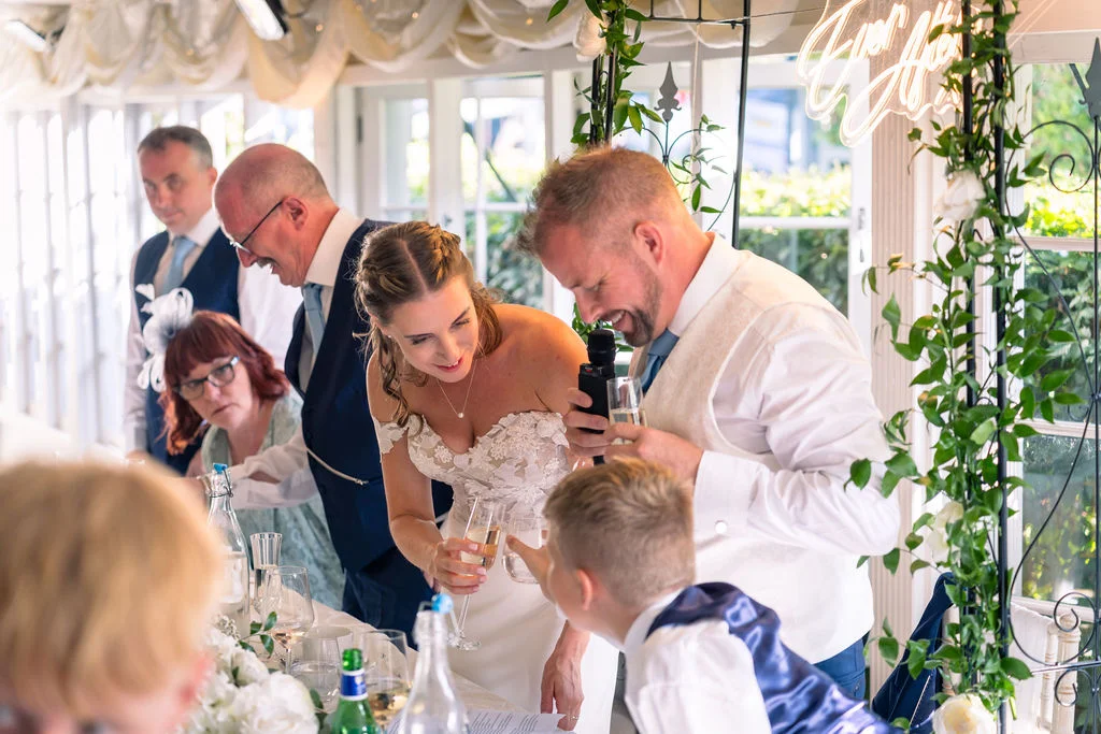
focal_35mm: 75
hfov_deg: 27.0
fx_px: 2294
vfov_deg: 18.2
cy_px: 367
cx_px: 550
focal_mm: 75
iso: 400
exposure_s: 1/200
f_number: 2.8
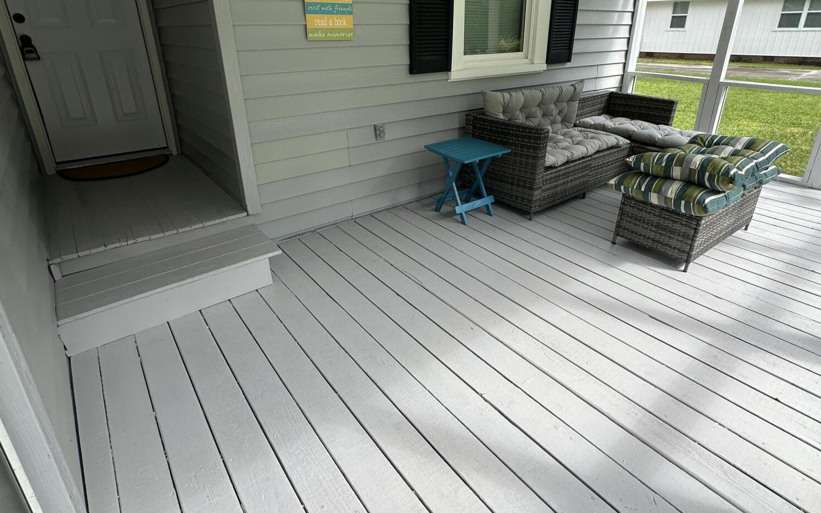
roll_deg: -1.1
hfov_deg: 85.1
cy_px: 206
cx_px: 413
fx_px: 447
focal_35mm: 20
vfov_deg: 59.2
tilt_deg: -20.7
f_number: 2.2
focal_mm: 2.22
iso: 40
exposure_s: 1/313
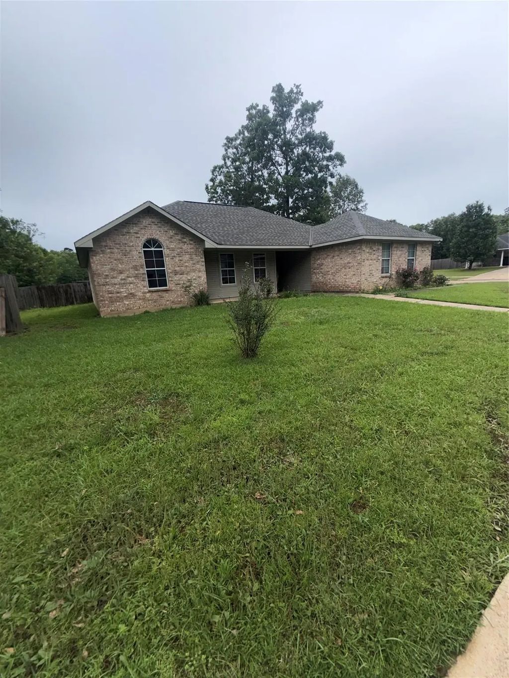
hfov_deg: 85.7
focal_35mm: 14
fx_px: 274
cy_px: 339
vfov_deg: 102.1
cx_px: 254
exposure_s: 1/324
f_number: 2.2
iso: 16
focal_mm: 2.22
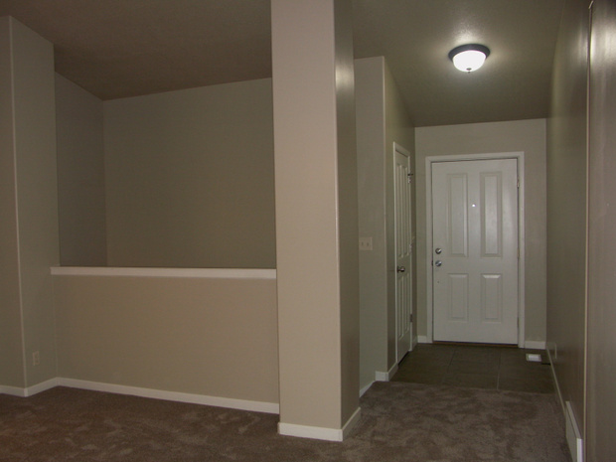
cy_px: 231
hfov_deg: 56.8
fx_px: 569
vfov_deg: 44.2
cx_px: 310
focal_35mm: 32
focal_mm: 8.01
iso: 200
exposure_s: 1/50
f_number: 2.8
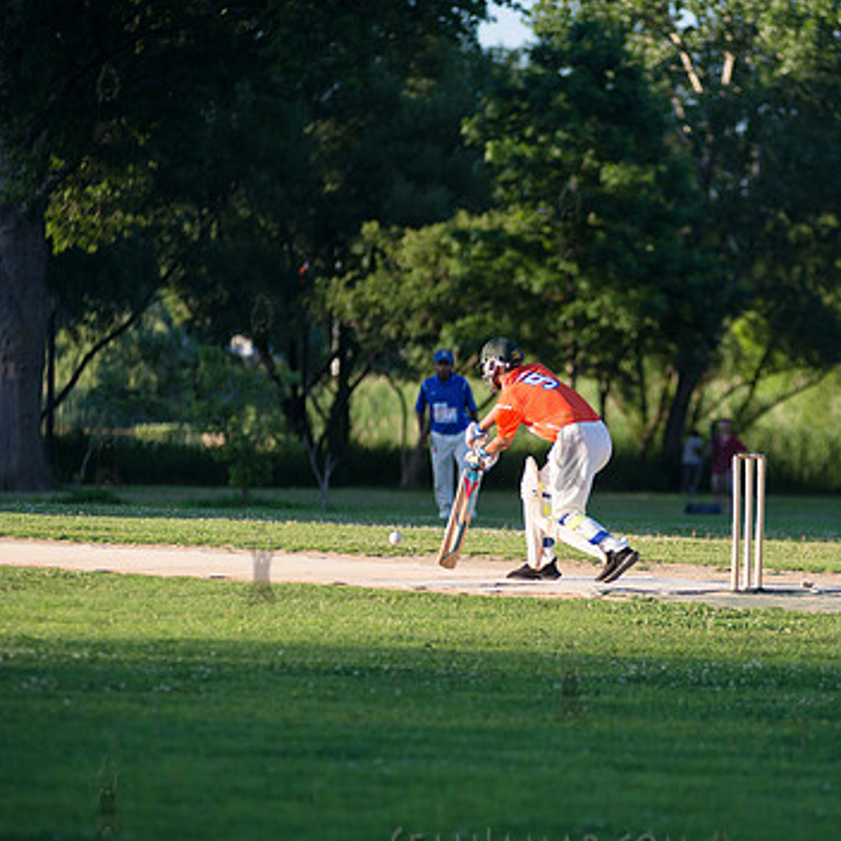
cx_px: 569
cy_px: 448
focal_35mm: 217
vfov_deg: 8.1
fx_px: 5965
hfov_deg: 8.1
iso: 400
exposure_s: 1/2500
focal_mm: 155
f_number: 2.8
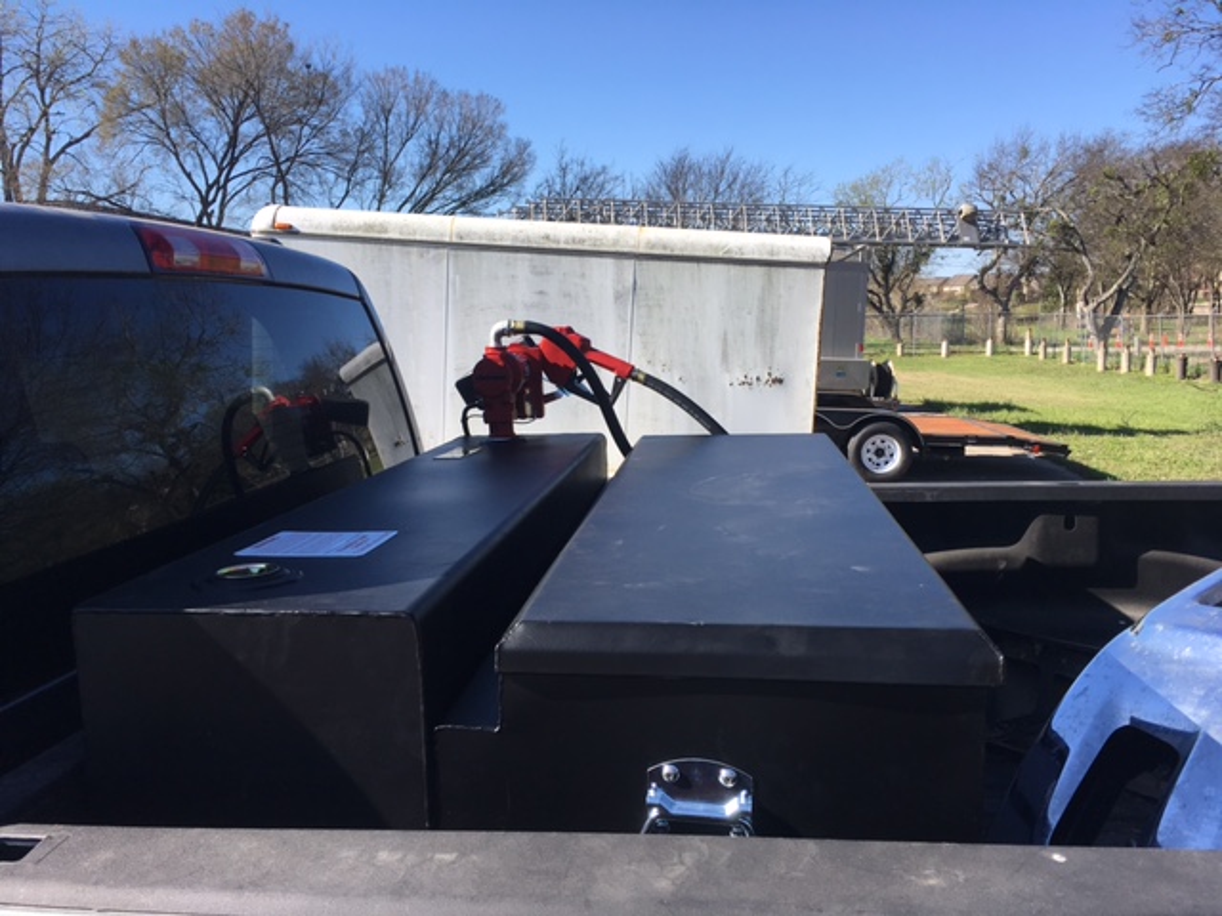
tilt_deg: -6.5
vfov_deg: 48.2
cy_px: 458
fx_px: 1024
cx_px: 611
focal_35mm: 29
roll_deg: -0.1
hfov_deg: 61.7
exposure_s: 1/1012
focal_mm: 4.15
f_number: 2.2
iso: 25
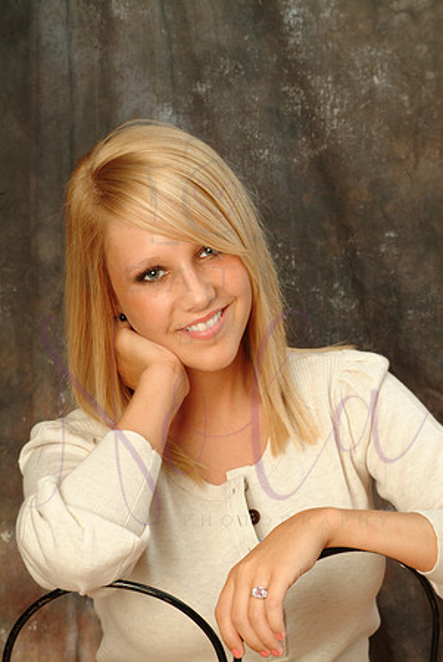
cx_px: 222
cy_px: 331
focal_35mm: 136
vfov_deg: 15.0
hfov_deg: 10.1
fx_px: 2514
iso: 400
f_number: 11
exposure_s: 1/125
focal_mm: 91
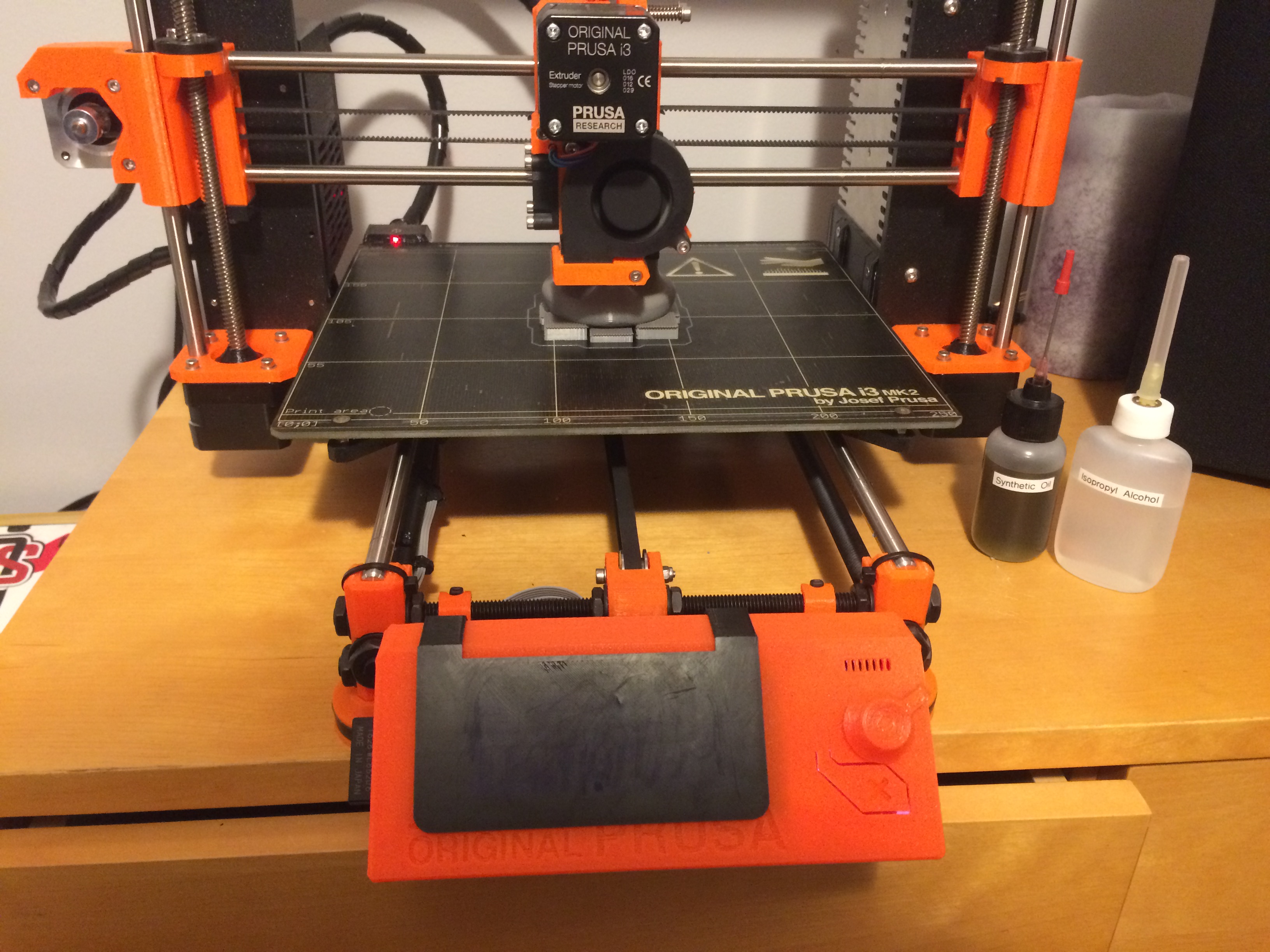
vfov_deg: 48.2
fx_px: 1064
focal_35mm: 29
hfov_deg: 61.7
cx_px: 635
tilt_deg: -29.4
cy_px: 476
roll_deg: -0.4
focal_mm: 4.15
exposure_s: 1/15
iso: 320
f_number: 2.2
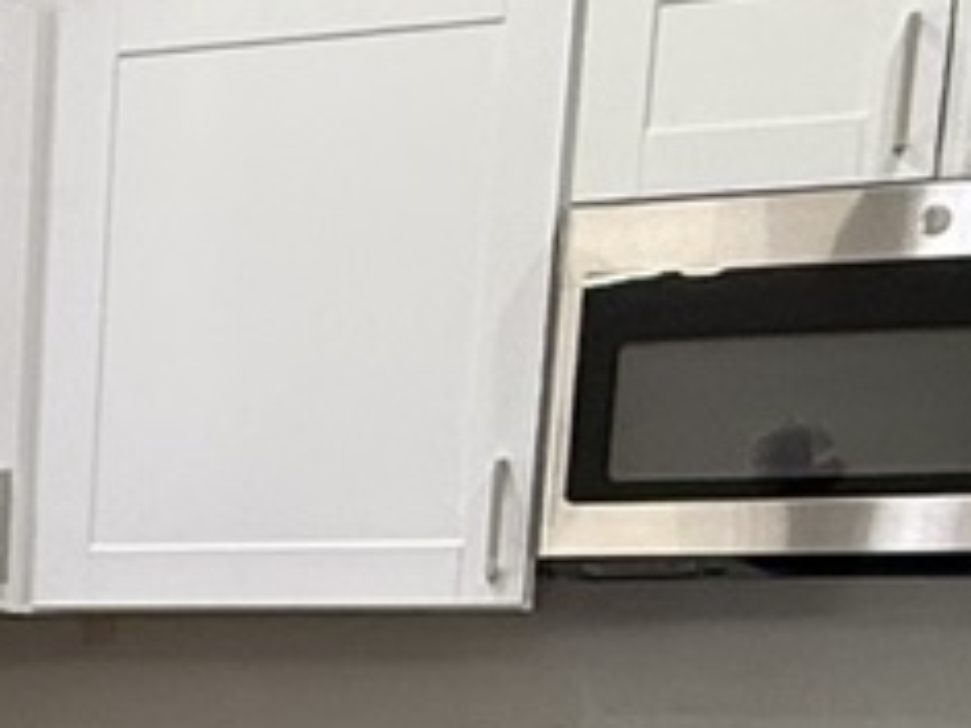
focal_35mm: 95
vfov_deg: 14.3
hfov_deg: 17.9
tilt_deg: -10.8
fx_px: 2665
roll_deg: -0.1
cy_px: 1164
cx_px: -580
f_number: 2.2
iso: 200
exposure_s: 1/60
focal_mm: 2.22
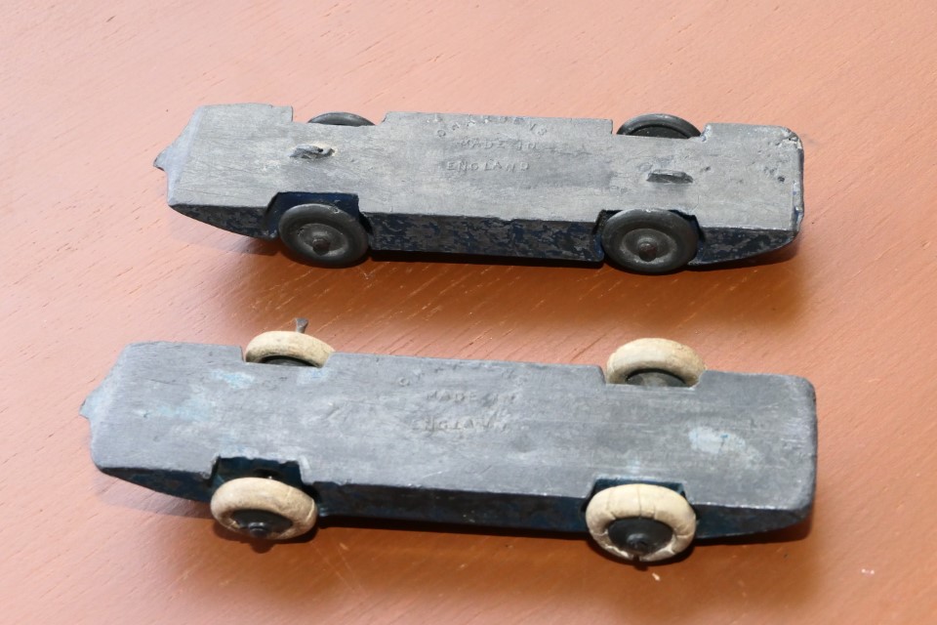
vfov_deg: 23.4
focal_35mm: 58
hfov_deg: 34.5
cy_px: 312
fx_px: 1509
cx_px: 468
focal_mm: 21.3
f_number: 8
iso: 1600
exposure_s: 1/60
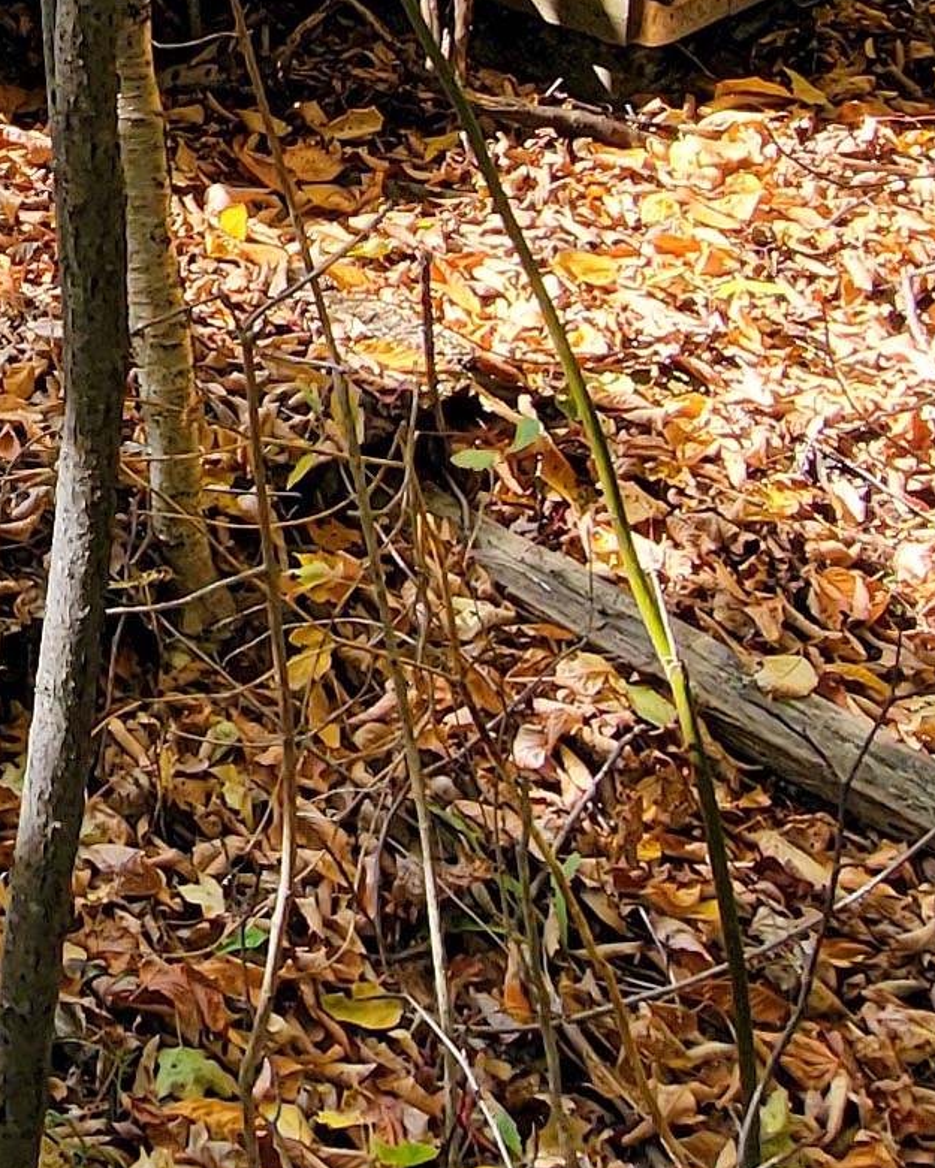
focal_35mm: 65
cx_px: -531
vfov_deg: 26.7
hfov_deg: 19.8
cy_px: -136
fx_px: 2248
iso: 50
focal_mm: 2.2
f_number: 2.2
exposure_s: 1/240
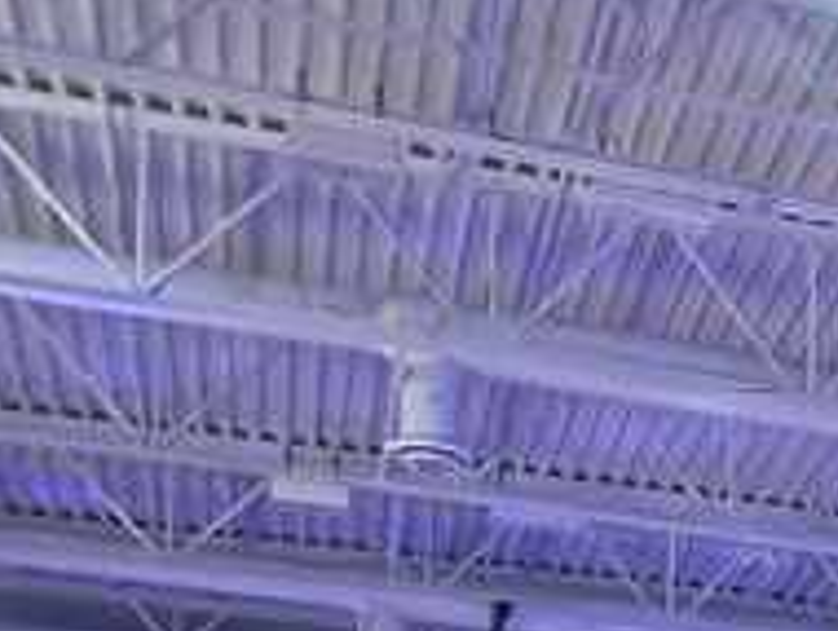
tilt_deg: +3.0
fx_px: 2448
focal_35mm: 101
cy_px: 1205
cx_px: 1442
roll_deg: +0.3
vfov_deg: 13.0
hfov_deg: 16.6
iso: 1600
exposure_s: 1/15
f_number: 1.78
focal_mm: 6.76
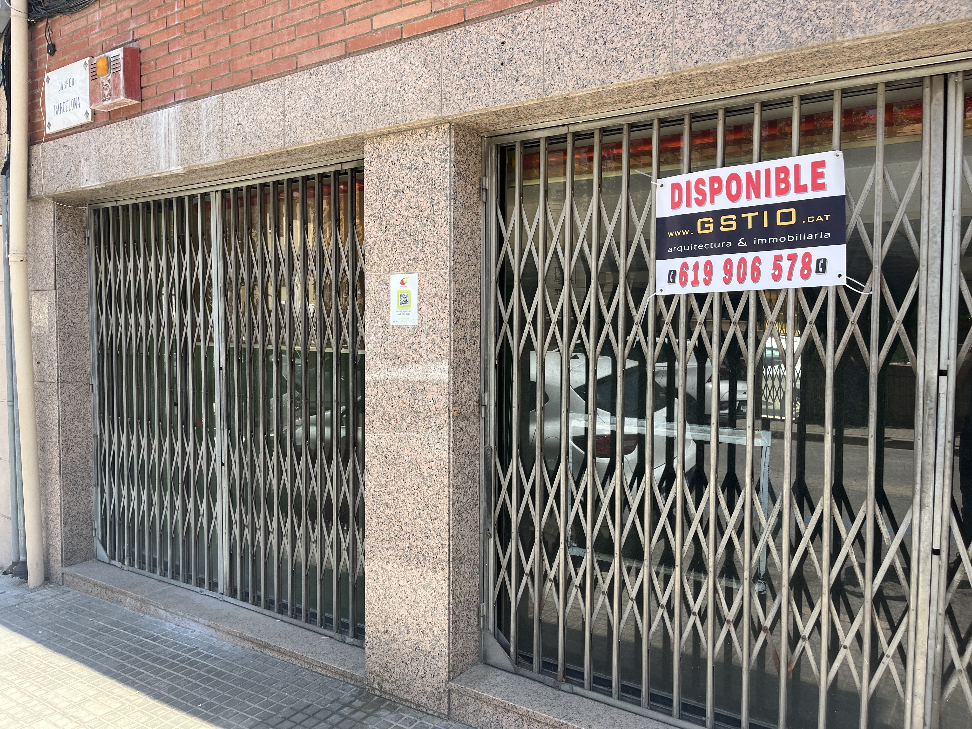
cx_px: 486
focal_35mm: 26
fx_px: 730
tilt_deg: -4.0
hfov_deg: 67.3
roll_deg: -0.4
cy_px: 364
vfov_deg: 53.1
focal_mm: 5.1
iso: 50
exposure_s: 1/777
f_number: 1.6
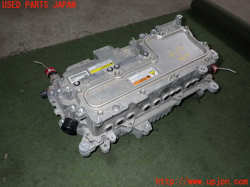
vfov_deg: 46.8
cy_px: 94
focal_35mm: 30
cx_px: 125
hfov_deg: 60.0
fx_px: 217
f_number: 6.3
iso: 200
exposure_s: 1/30
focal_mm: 5.4
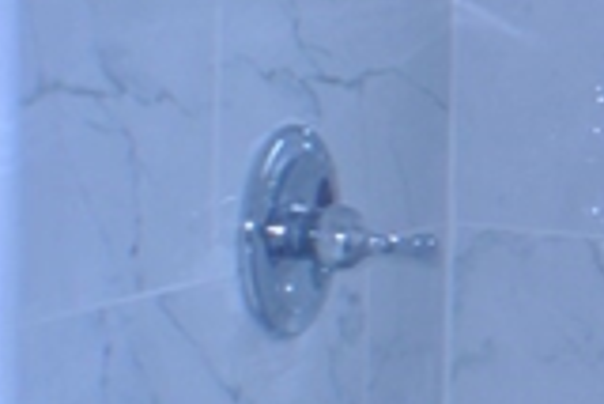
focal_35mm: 230
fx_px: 3862
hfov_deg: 8.5
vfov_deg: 6.0
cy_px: 60
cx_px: 1166
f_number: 4
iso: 100
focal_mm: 24
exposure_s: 1/100
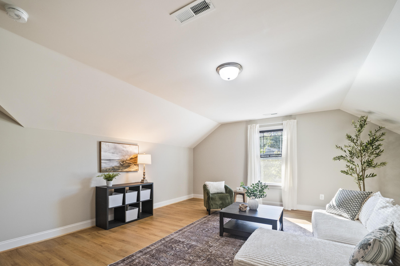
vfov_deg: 76.3
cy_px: 161
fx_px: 167
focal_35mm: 15
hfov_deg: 100.3
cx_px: 192
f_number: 3.5
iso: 1000
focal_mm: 12
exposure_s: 1/15
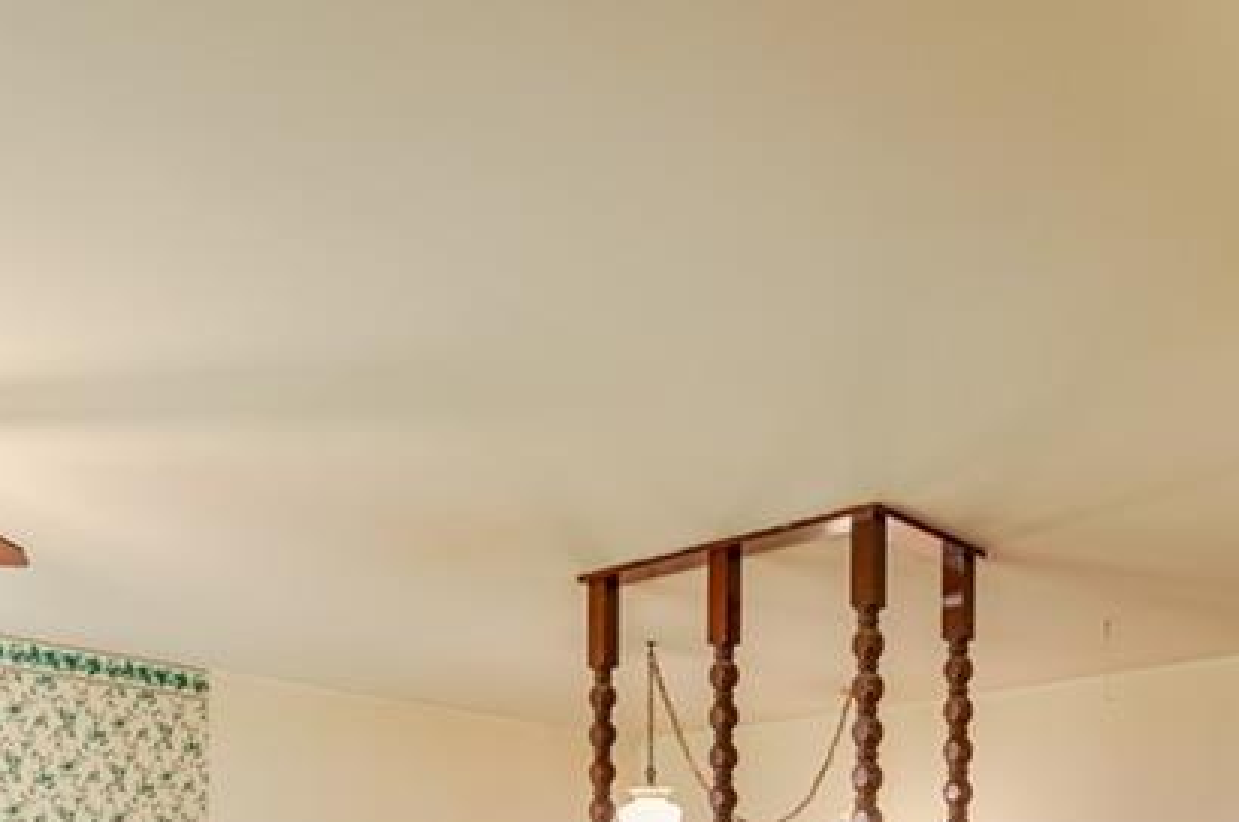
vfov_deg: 29.6
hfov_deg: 48.5
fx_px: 1374
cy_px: 929
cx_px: 616
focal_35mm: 40
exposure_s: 1/50
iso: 400
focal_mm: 16
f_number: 5
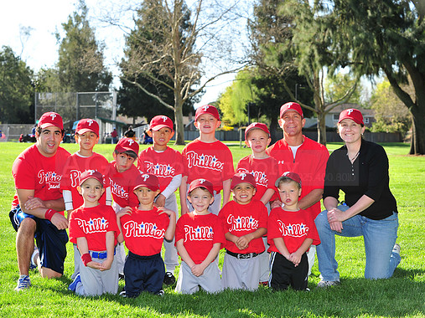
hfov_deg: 22.3
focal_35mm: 88
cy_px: 161
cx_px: 196
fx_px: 1080
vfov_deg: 16.8
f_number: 7.1
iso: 200
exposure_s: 1/250
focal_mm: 80
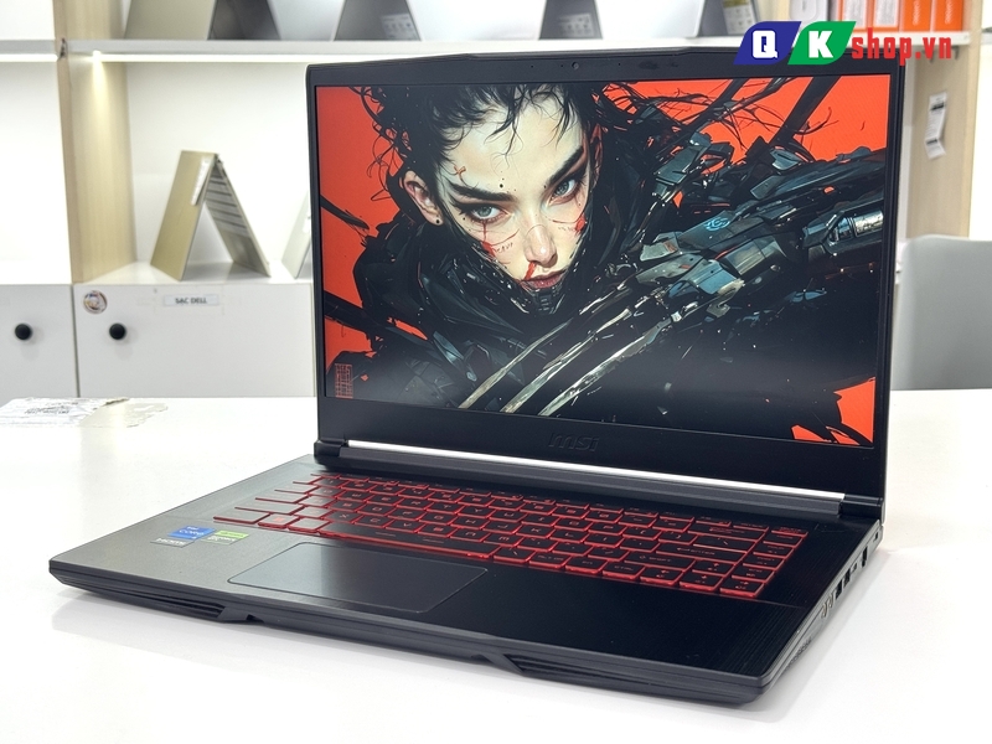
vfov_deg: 30.3
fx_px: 1376
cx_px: 496
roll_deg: +1.1
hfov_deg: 39.7
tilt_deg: -10.7
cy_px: 372
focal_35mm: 48
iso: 50
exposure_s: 1/50
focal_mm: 6.76
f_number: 1.78
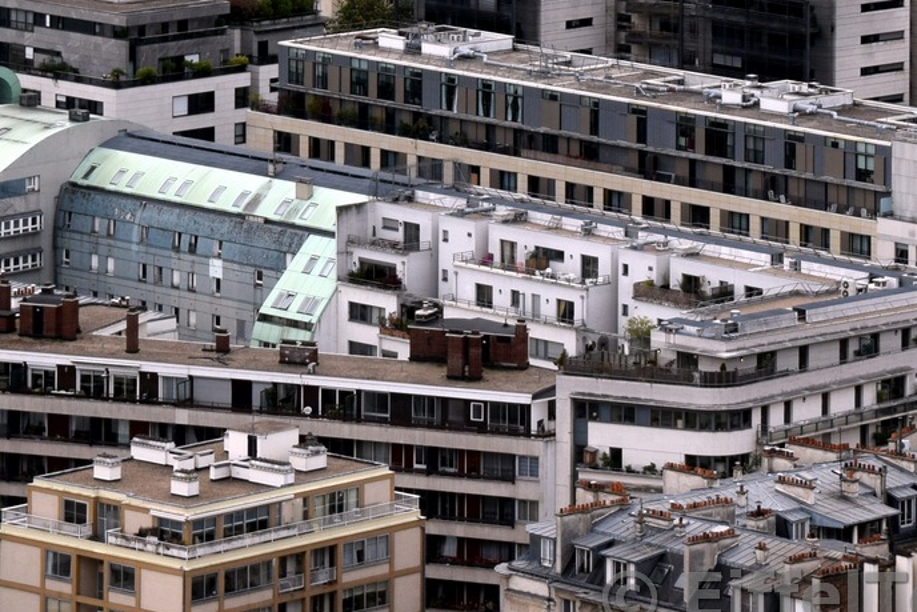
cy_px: -321
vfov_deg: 4.7
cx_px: 501
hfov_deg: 7.1
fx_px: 7439
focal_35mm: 292
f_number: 9
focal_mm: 62
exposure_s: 1/320
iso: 200
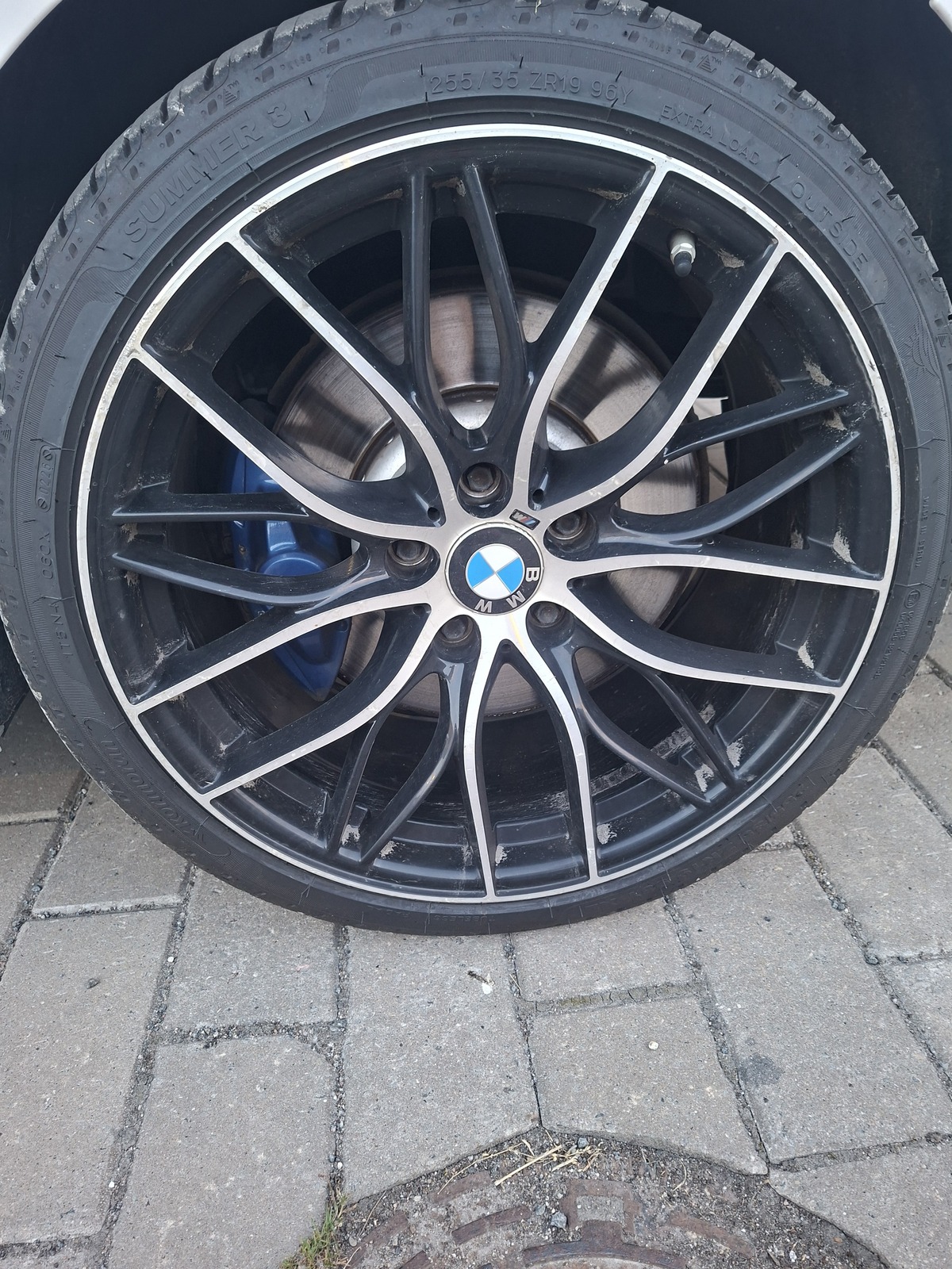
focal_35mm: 23
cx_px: 476
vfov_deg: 73.9
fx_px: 843
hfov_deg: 58.9
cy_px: 634
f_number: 1.8
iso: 250
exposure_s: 1/50
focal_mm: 5.54
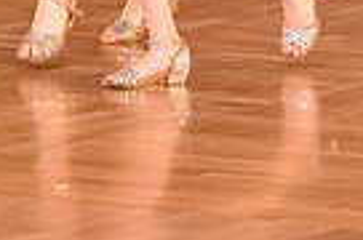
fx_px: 5593
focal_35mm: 556
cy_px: -268
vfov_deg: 2.4
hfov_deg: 3.7
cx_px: 163
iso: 2000
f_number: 4.5
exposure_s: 1/250
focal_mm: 130
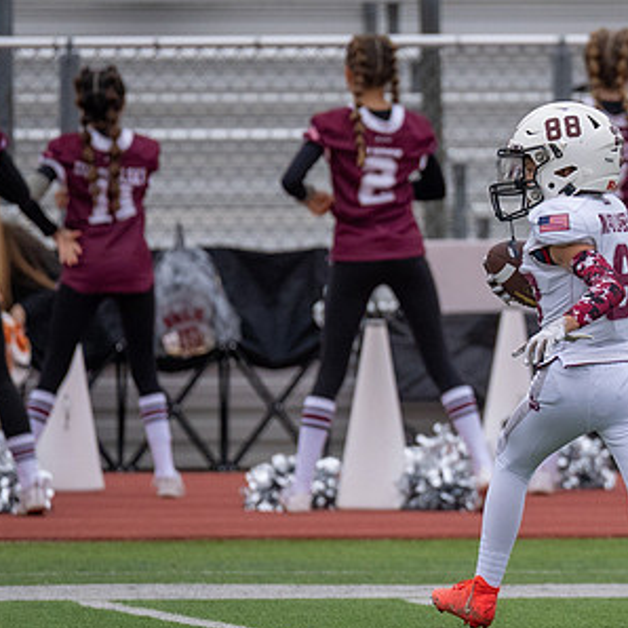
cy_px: 354
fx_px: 17898
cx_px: 621
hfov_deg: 2.0
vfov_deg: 2.0
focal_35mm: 872
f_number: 2.8
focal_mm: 200
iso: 640
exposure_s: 1/1250
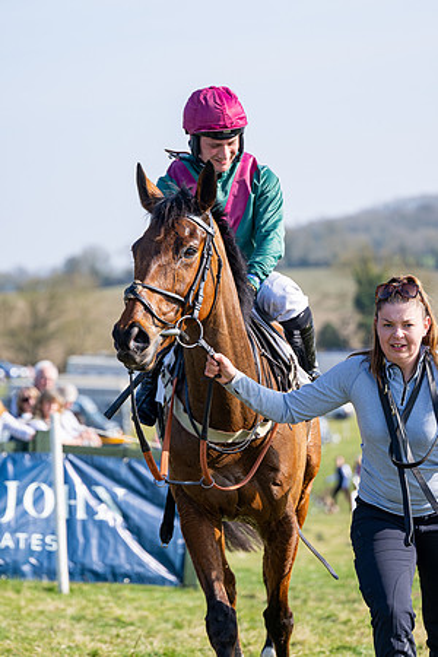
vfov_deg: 15.9
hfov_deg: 10.6
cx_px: 219
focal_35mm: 129
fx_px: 2354
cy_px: 328
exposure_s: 1/1250
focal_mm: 86
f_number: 2.8
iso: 100
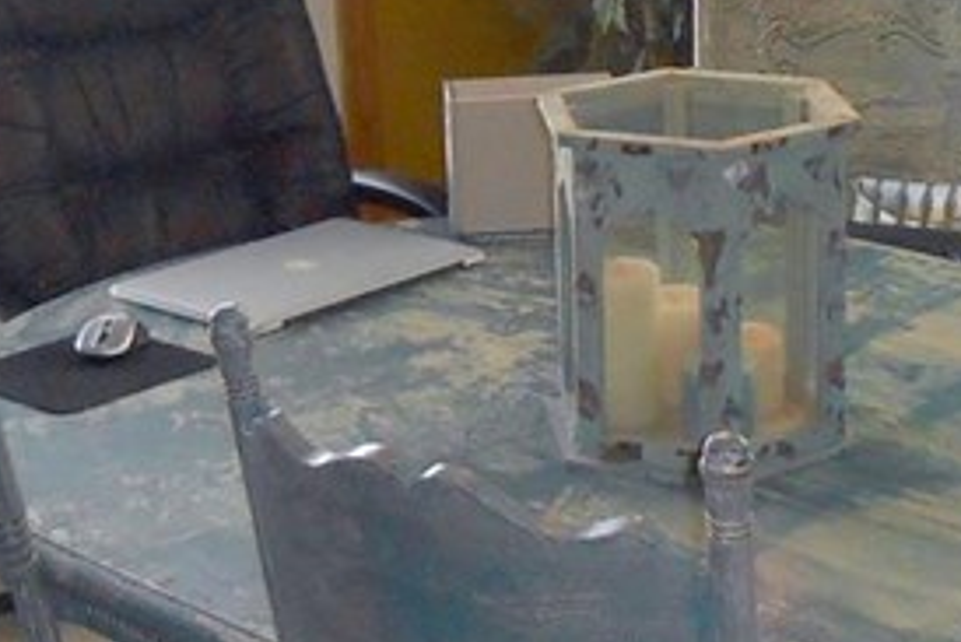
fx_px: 2697
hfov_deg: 20.2
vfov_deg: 13.5
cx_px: 561
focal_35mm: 101
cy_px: 67
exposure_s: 1/30
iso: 250
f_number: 3.5
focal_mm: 4.6
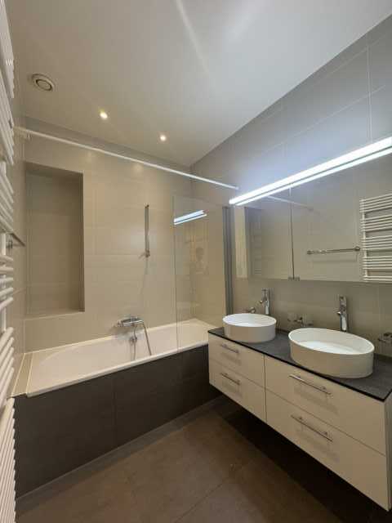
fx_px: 211
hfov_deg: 85.7
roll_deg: +0.5
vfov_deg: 102.1
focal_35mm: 14
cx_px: 196
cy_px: 262
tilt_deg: +0.7
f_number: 2.2
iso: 250
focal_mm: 2.22
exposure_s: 1/50
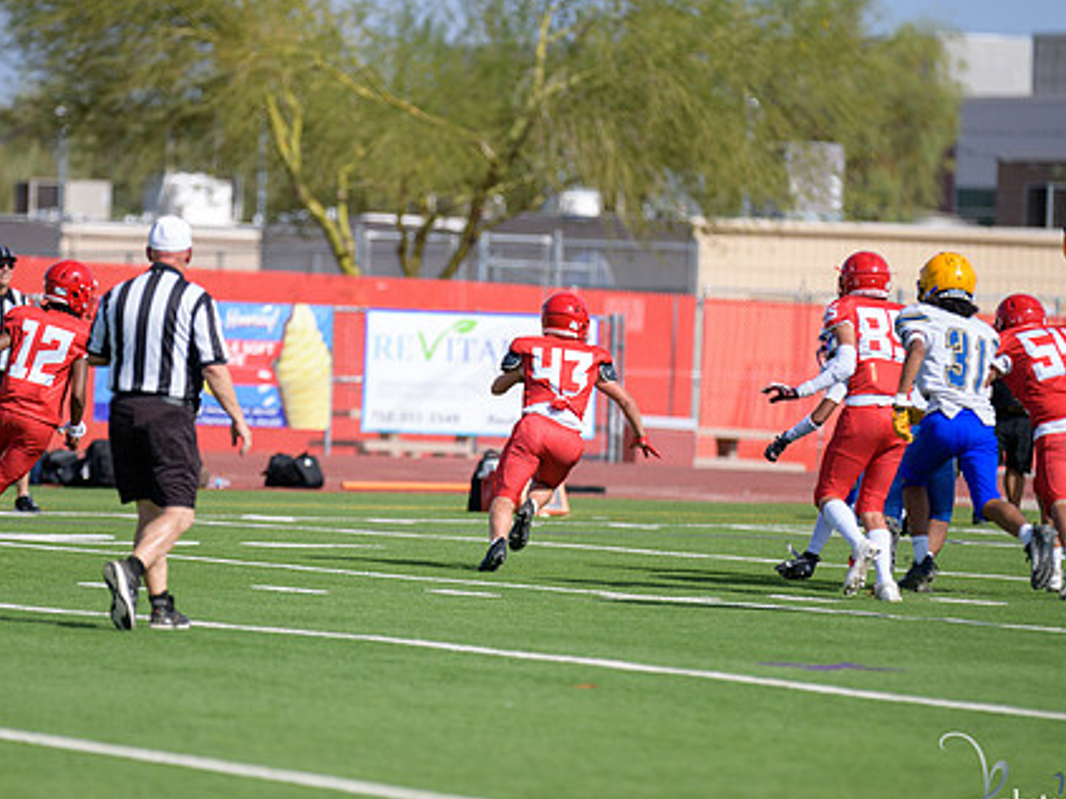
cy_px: 430
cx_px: 479
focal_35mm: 290
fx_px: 8928
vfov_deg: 5.1
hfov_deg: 6.8
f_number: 2.8
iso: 200
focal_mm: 220
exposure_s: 1/3200
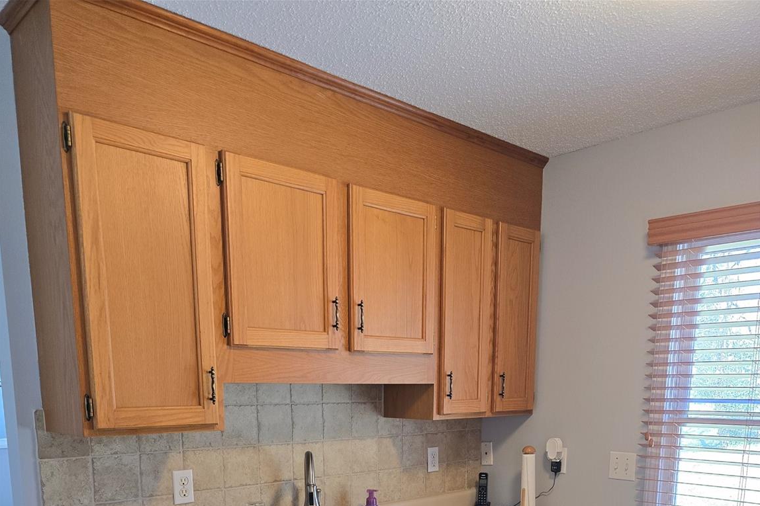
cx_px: 380
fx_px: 675
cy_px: 507
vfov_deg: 36.8
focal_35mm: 32
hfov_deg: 58.7
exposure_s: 1/120
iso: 250
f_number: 1.7
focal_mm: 6.3
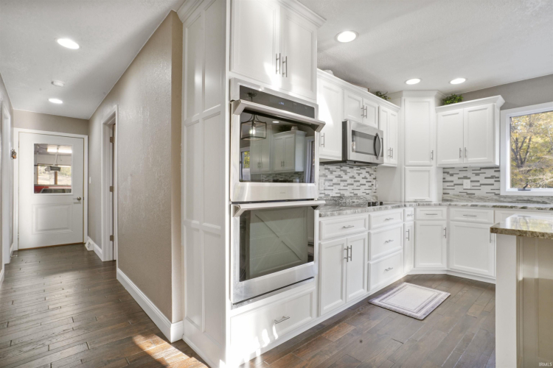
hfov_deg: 93.3
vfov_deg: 70.4
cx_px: 276
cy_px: 184
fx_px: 261
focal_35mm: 17
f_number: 16
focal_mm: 17
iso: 400
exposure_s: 1/4
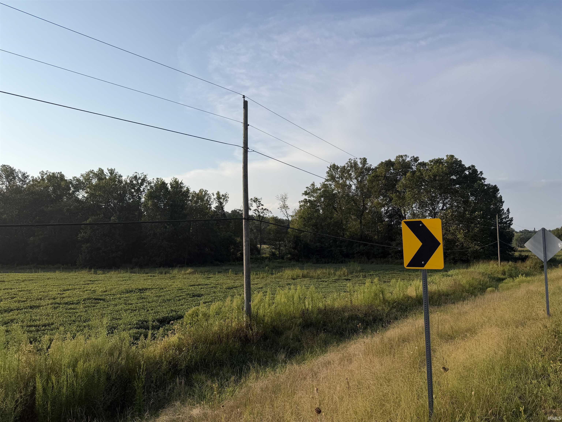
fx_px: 390
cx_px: 281
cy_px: 211
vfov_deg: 56.8
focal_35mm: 24
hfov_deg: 71.6
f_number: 1.78
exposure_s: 1/5319
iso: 80
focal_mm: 6.76
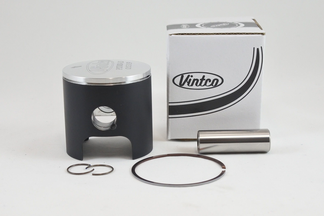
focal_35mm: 55
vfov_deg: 24.6
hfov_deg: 36.2
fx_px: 495
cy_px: 108
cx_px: 162
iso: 500
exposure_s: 1/125
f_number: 4.8
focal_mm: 20.6
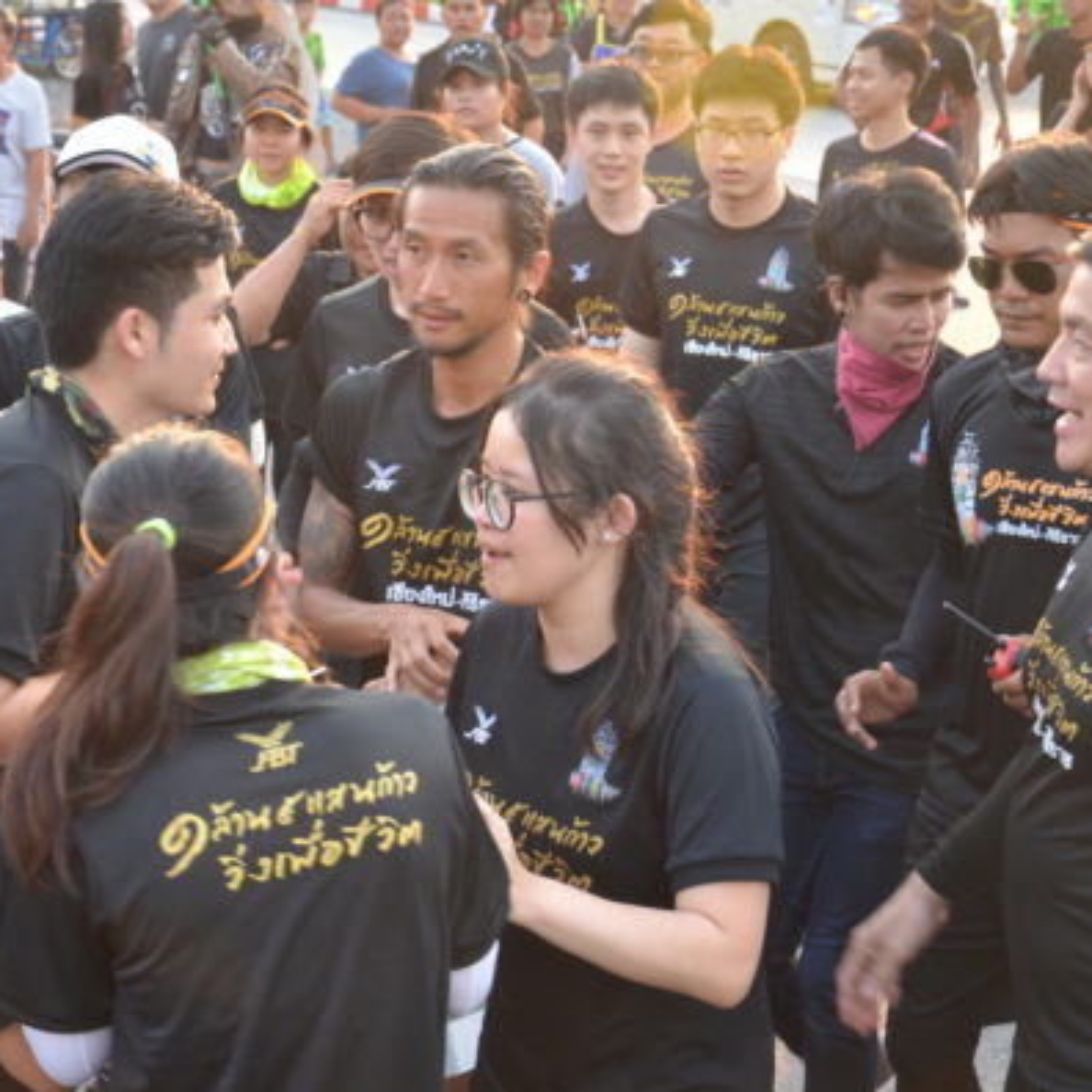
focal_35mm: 82
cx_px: 447
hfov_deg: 21.2
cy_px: 532
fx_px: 2919
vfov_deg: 21.2
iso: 360
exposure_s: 1/125
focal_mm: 35
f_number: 5.6
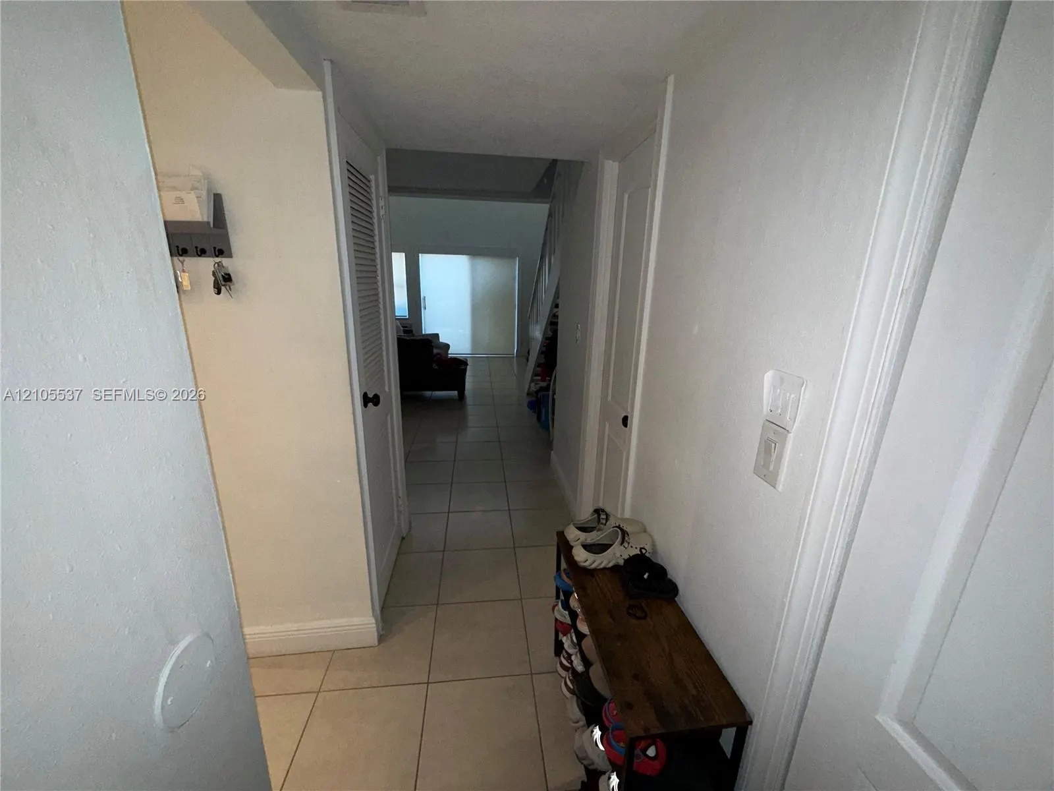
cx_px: 527
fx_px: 426
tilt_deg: -15.3
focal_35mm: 14
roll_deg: -1.2
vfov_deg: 85.7
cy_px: 396
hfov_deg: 102.1
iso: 80
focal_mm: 2.22
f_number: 2.2
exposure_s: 1/68
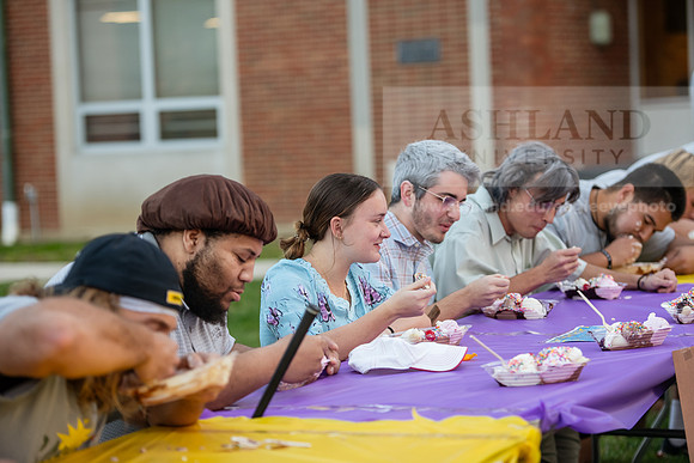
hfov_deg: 19.5
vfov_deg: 13.0
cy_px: 232
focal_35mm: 105
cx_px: 347
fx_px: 2025
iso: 800
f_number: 3.2
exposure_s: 1/400
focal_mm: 105
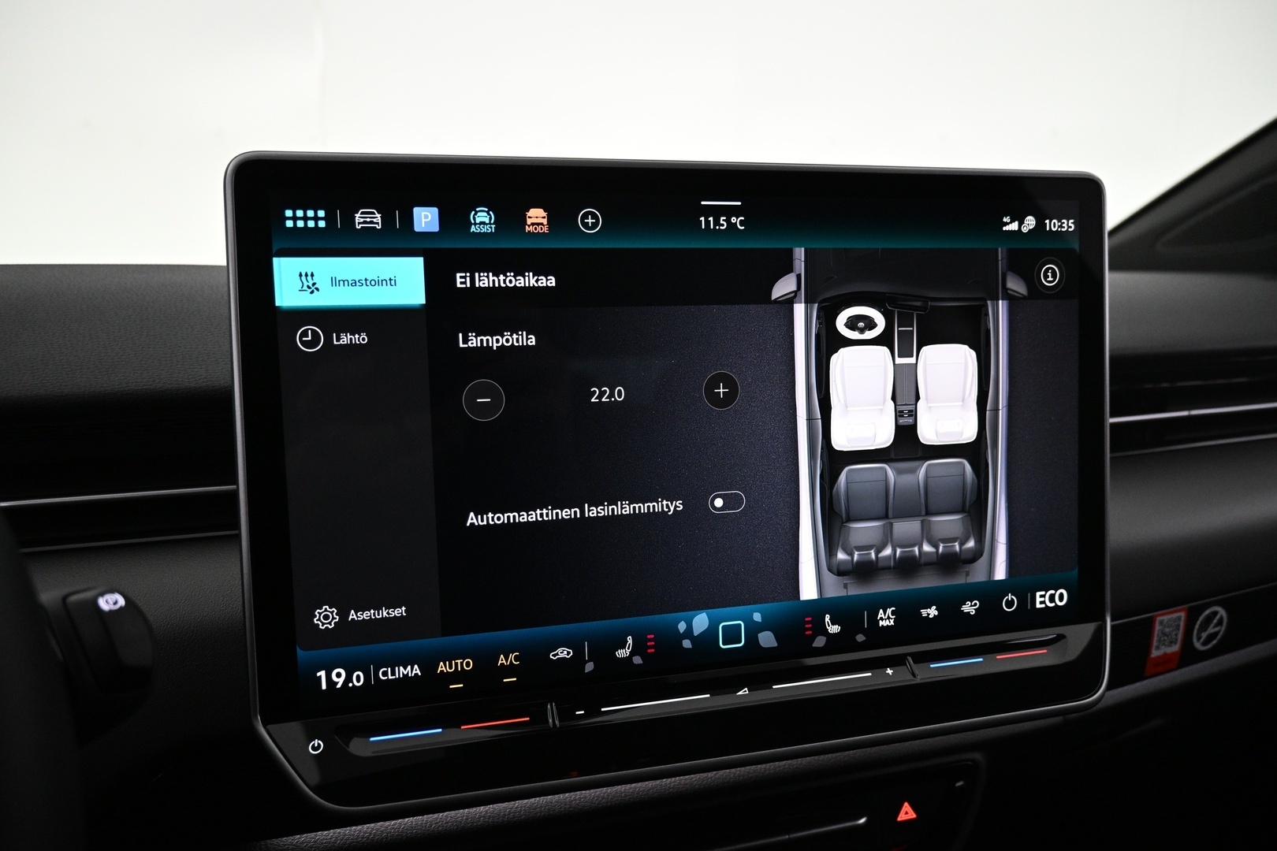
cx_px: 638
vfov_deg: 53.1
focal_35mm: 24
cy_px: 426
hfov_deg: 73.7
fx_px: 851
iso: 1600
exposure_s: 1/50
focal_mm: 16
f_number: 3.5
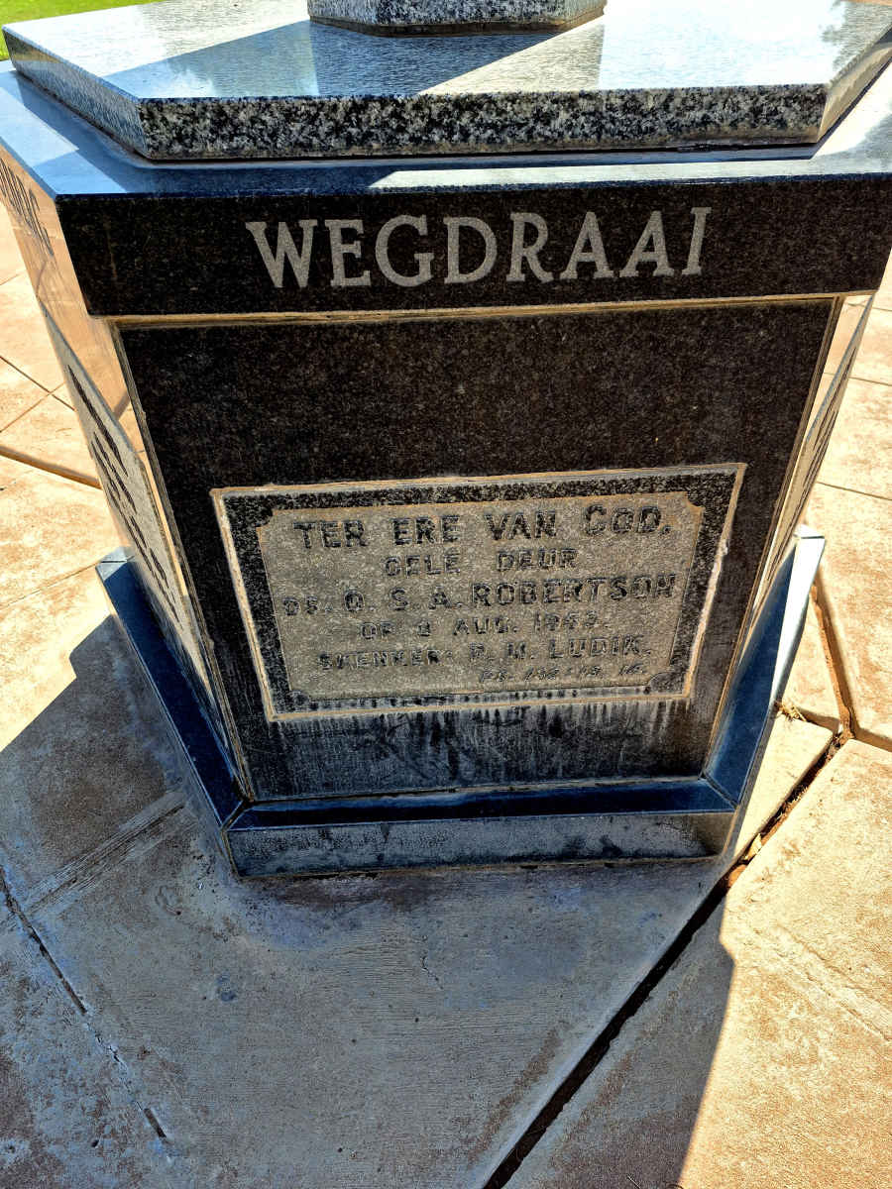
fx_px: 790
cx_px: 446
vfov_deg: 73.9
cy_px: 594
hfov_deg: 58.9
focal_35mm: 23
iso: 25
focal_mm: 5.4
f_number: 1.8
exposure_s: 1/806
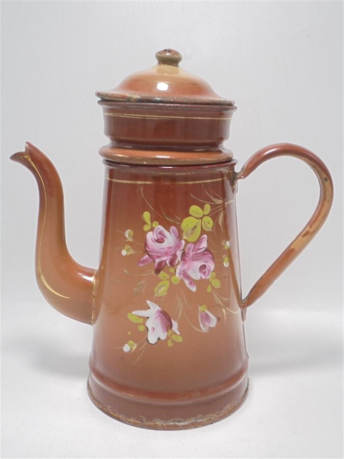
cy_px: 230
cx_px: 172
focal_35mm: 38
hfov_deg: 37.7
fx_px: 504
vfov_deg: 49.0
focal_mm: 6.9
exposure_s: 1/30
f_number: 4.2
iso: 100
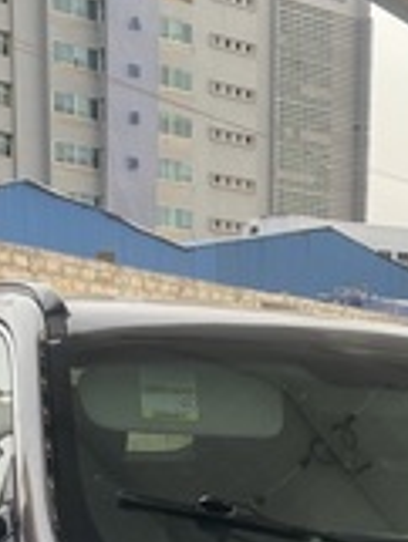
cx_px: 475
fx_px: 1522
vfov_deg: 18.7
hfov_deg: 14.8
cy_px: 717
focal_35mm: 97
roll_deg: -2.6
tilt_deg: -10.7
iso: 32
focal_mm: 4.2
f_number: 1.6
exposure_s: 1/177
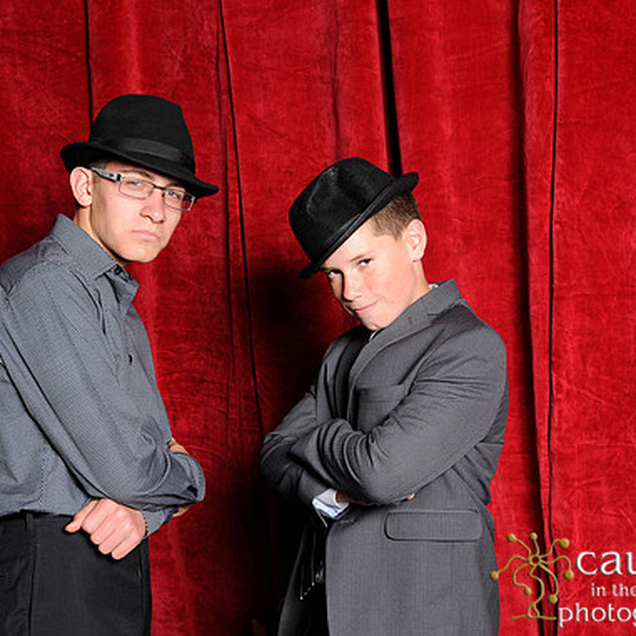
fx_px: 1289
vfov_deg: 27.7
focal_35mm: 62
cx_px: 245
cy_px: 320
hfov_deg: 27.6
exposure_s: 1/60
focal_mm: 32
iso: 400
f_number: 8
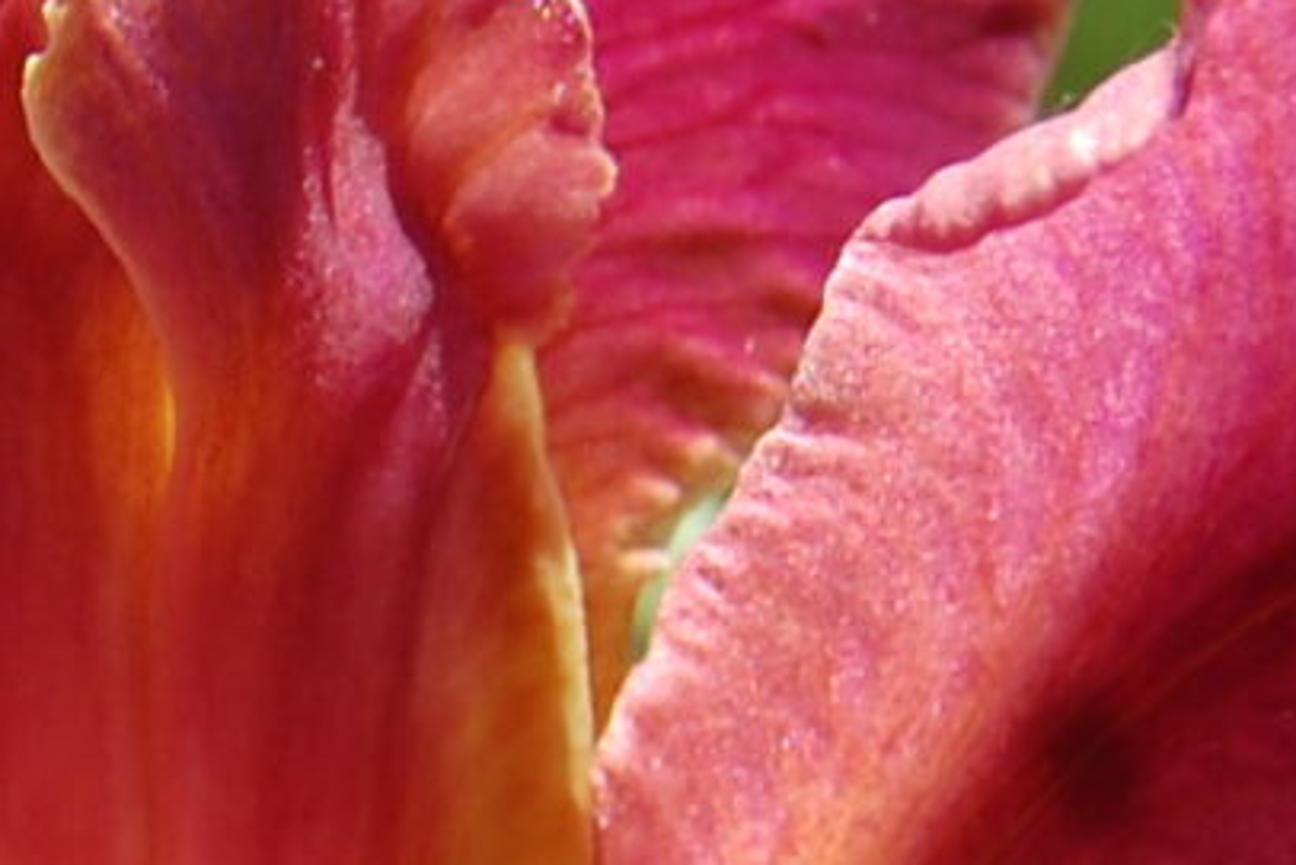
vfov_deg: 3.8
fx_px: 12928
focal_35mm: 359
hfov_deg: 5.7
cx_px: -616
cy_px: 1222
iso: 200
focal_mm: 38
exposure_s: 1/250
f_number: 8
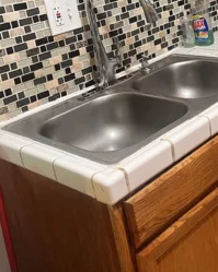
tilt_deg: -18.2
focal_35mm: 57
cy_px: 74
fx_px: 460
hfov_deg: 26.0
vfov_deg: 32.5
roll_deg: +9.1
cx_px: 184
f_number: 1.5
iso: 400
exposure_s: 1/60
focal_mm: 5.7
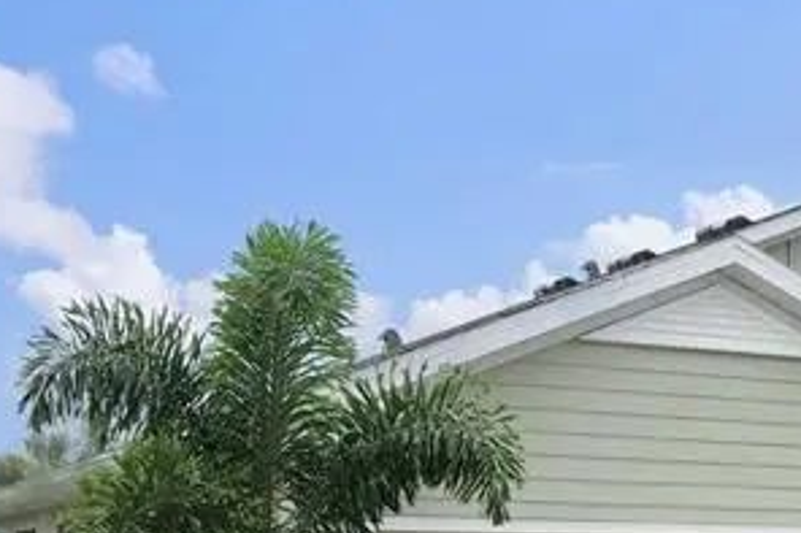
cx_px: 785
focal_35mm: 76
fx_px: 1690
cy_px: 541
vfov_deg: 17.5
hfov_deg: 25.5
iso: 120
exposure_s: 1/640
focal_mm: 8.38
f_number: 2.8
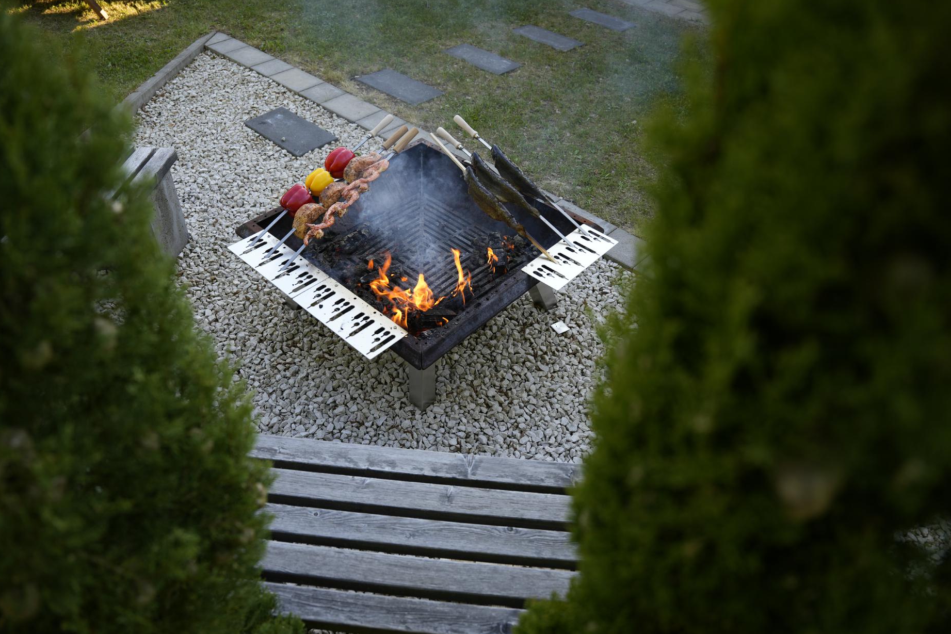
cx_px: 465
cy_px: 310
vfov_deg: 51.3
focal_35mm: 25
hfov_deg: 71.5
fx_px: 660
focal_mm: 24
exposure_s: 1/160
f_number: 3.2
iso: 100
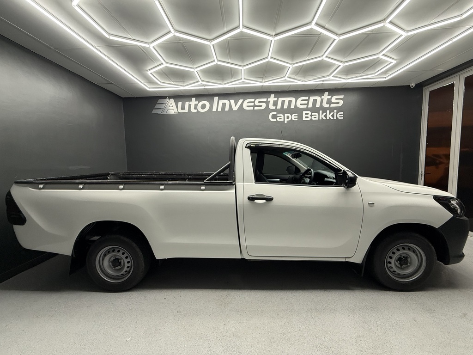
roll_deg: +1.1
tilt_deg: -4.3
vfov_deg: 85.7
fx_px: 191
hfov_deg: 102.1
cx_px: 236
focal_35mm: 14
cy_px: 178
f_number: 2.2
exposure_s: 1/100
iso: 200
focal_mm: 2.22
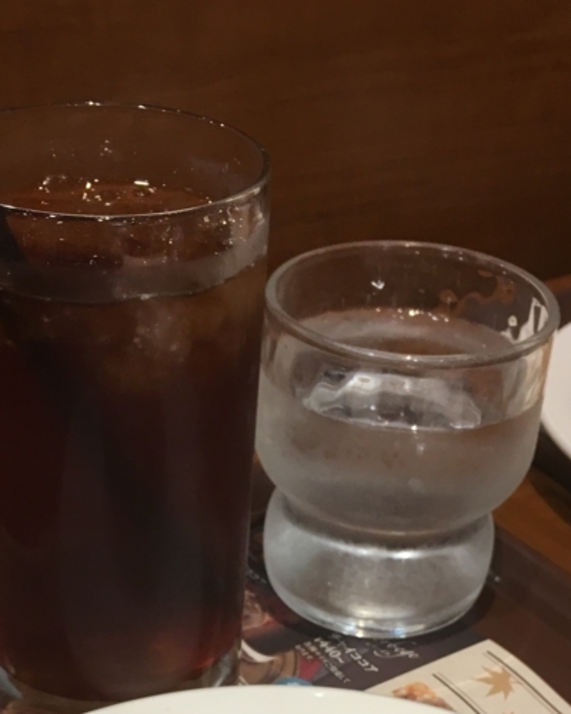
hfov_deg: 26.2
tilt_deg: -39.8
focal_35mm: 58
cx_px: 233
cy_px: 693
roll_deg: -3.3
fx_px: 1225
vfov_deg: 30.5
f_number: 2.2
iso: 64
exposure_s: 1/30
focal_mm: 4.15
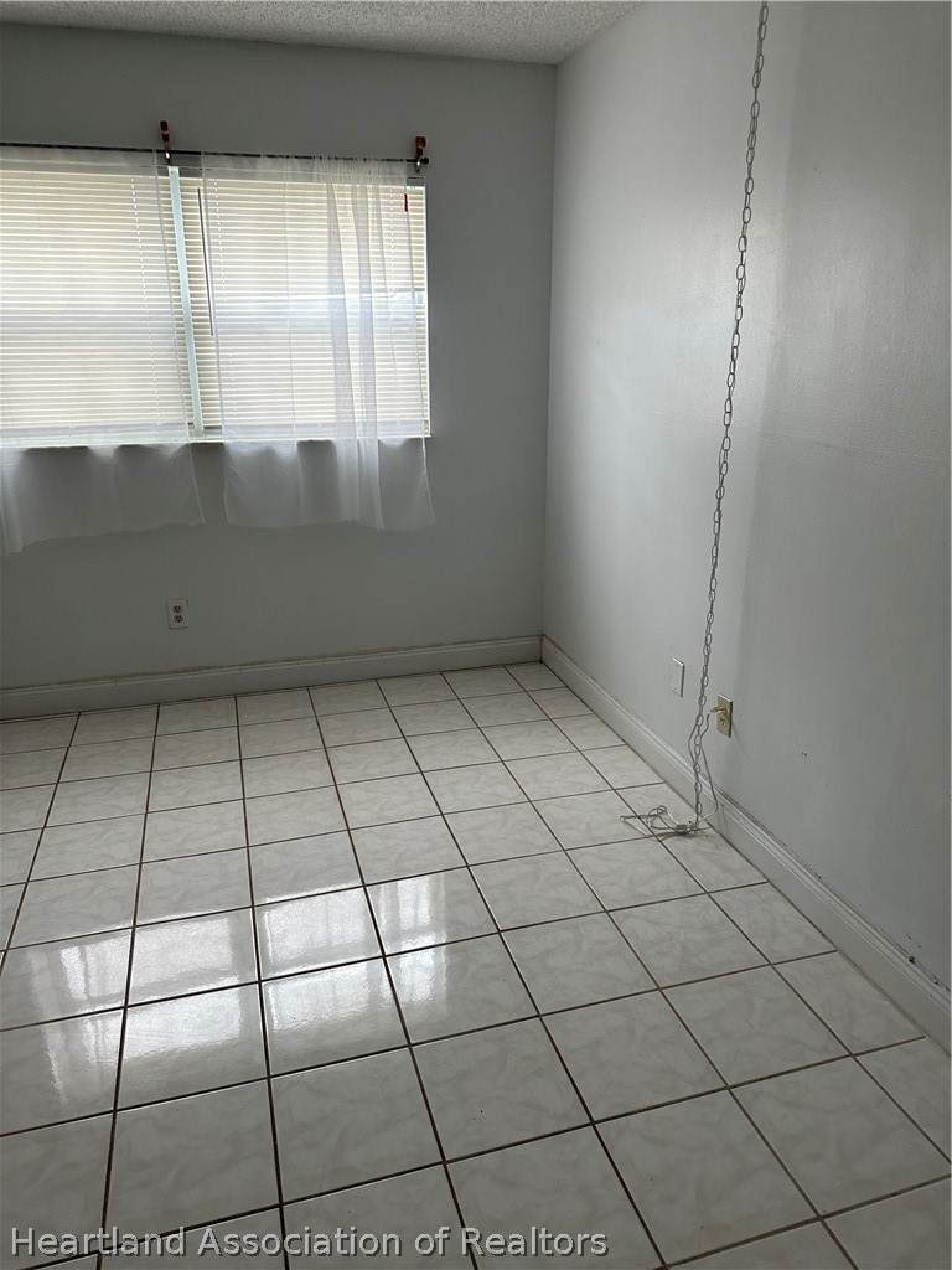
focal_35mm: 24
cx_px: 476
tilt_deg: -18.0
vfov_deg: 71.6
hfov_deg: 56.8
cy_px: 635
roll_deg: -0.4
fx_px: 880
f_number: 1.78
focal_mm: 6.86
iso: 160
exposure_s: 1/121
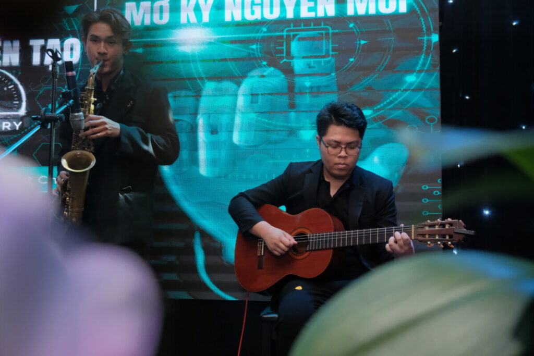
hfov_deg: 50.7
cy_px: 178
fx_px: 564
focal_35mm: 38
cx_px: 267
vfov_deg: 35.1
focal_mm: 25.4
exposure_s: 1/250
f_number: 4
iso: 4000
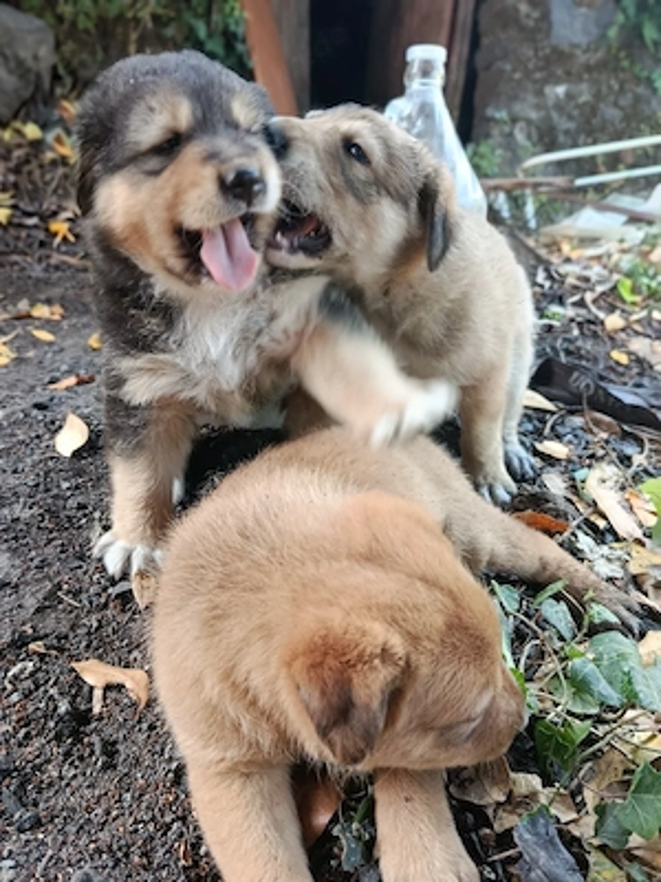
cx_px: 330
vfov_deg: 71.6
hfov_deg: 56.8
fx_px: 611
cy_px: 441
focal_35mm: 24
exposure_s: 1/100
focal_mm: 5.31
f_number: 1.7
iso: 341
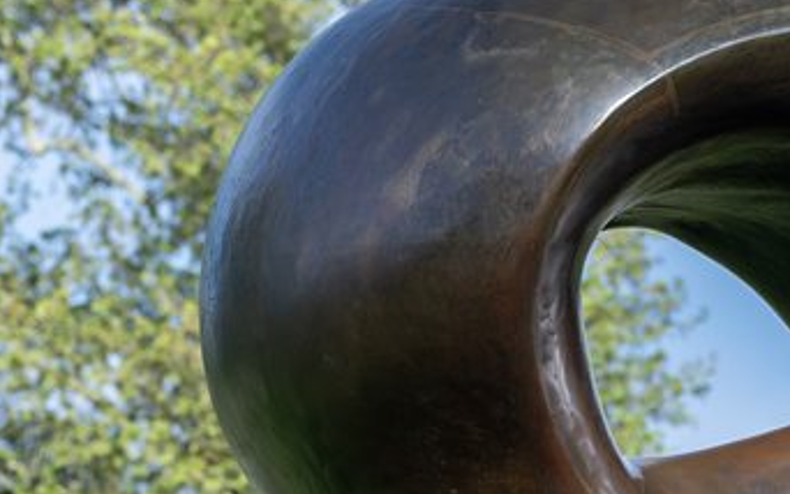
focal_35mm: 380
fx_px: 8184
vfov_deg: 3.5
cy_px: 510
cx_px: 788
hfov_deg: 5.5
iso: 320
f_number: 3.2
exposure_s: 1/1250
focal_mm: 85
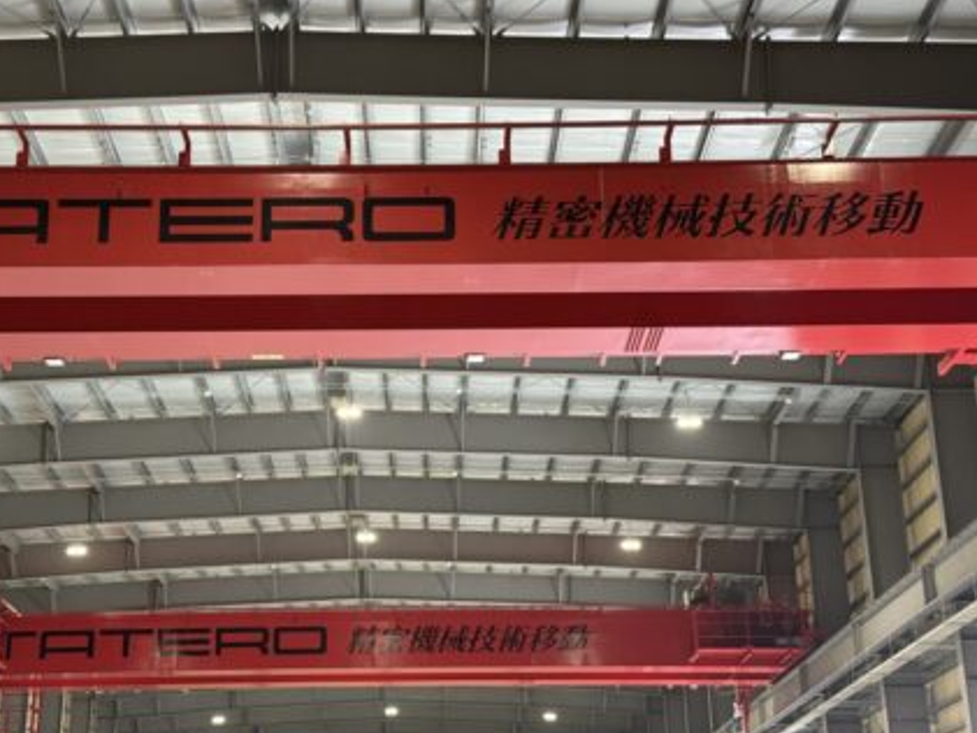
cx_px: 406
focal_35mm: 57
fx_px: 1609
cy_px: 414
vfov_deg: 25.7
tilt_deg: +18.9
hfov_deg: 33.7
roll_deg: +0.0
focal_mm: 6.76
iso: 250
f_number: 1.78
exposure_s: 1/60
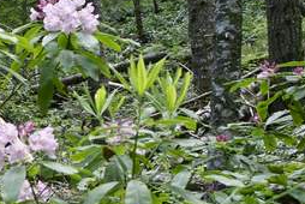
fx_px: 746
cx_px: -110
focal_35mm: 88
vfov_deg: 15.4
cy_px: 187
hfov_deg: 20.7
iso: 200
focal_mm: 16.6
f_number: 4
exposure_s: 1/10
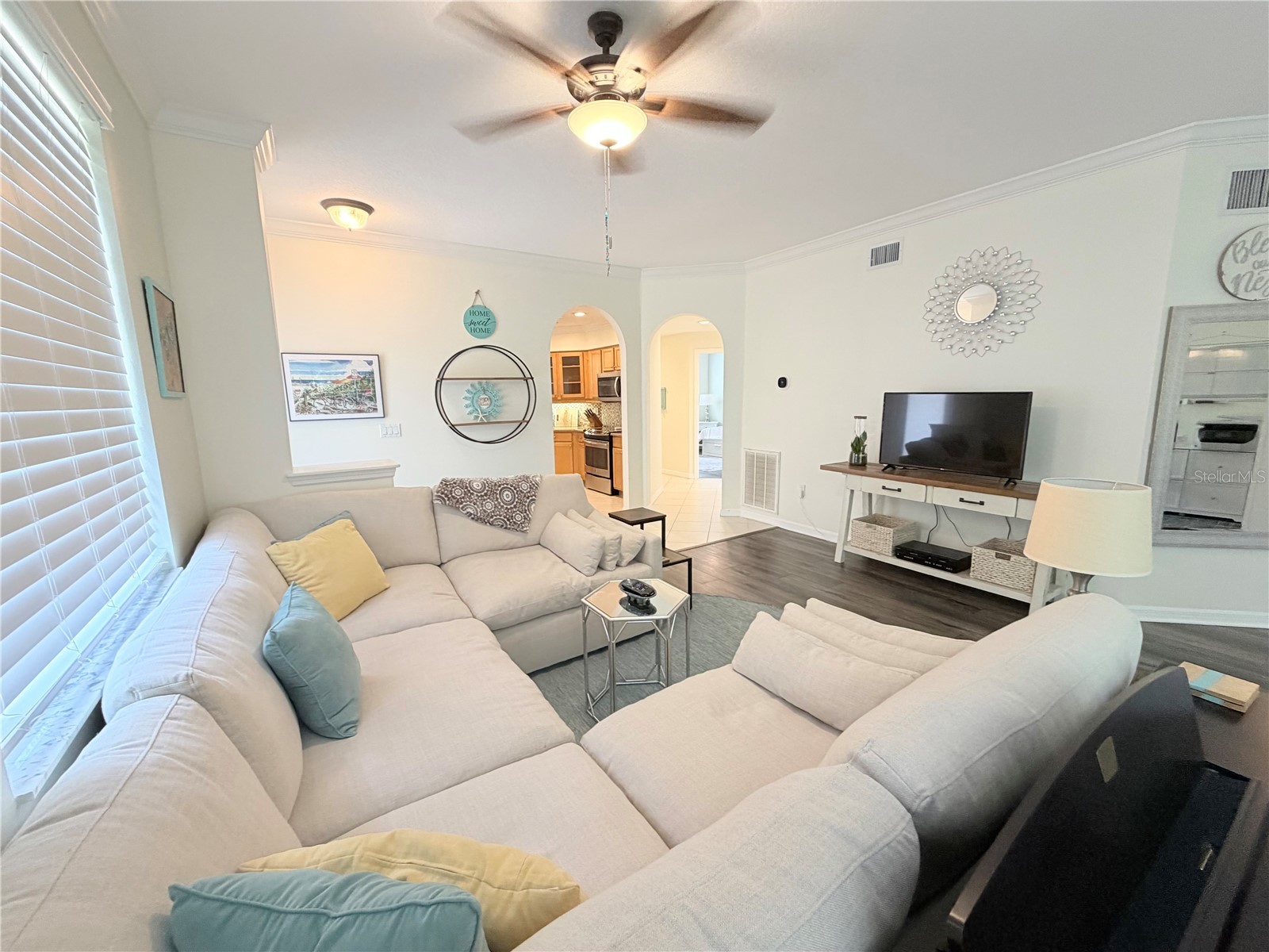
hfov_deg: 102.1
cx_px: 634
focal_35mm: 14
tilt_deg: -9.9
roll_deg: +1.2
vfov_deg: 85.7
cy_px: 476
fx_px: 513
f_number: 2.2
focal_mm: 2.22
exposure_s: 1/60
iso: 200
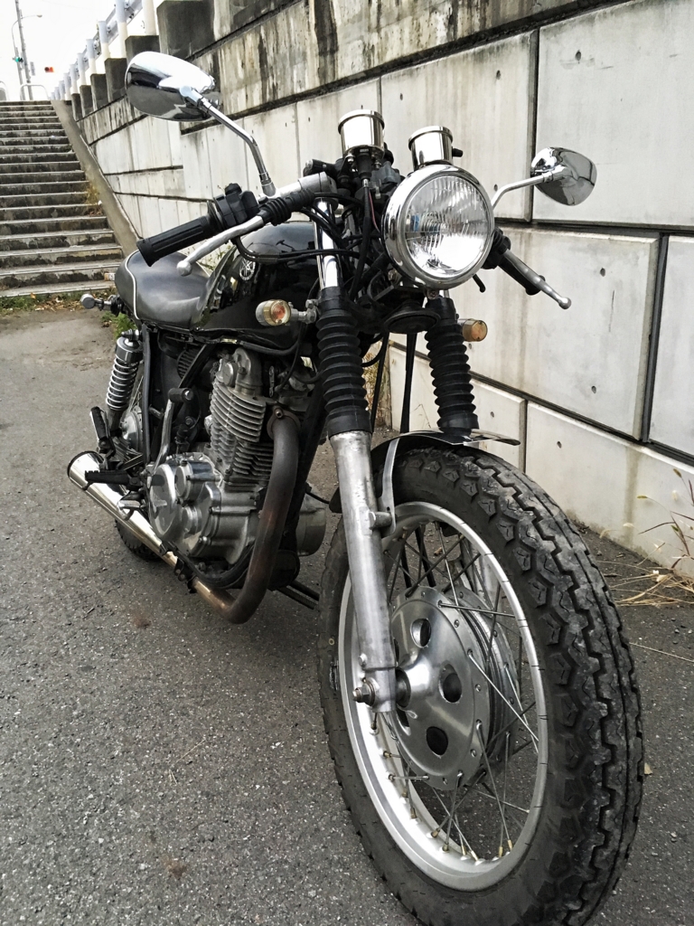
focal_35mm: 29
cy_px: 463
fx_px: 775
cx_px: 347
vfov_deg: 61.7
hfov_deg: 48.2
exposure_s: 1/30
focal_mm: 4.15
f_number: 2.2
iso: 200
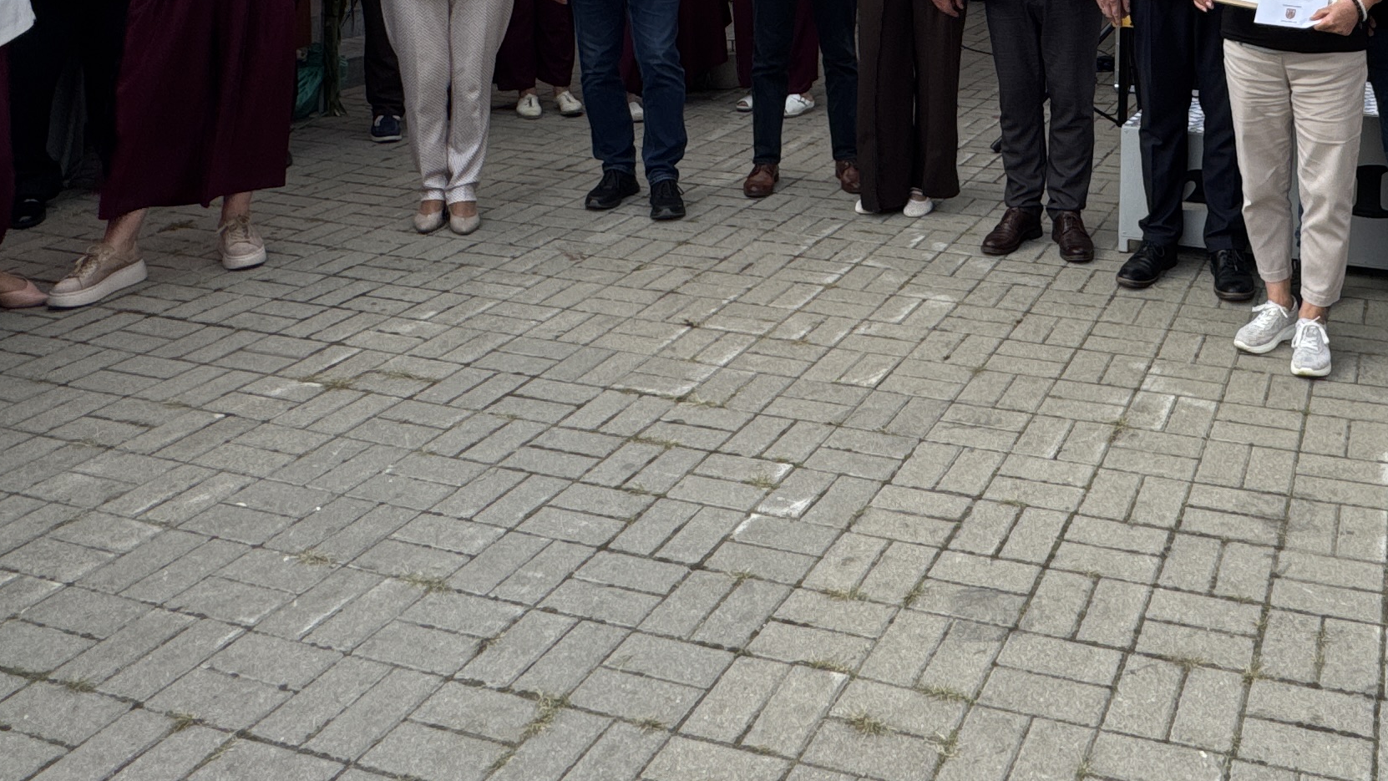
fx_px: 1362
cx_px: 1044
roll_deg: -1.1
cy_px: -51
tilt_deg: -5.1
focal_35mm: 37
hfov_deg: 51.7
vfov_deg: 29.3
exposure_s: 1/821
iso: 50
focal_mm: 2.22
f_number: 2.2
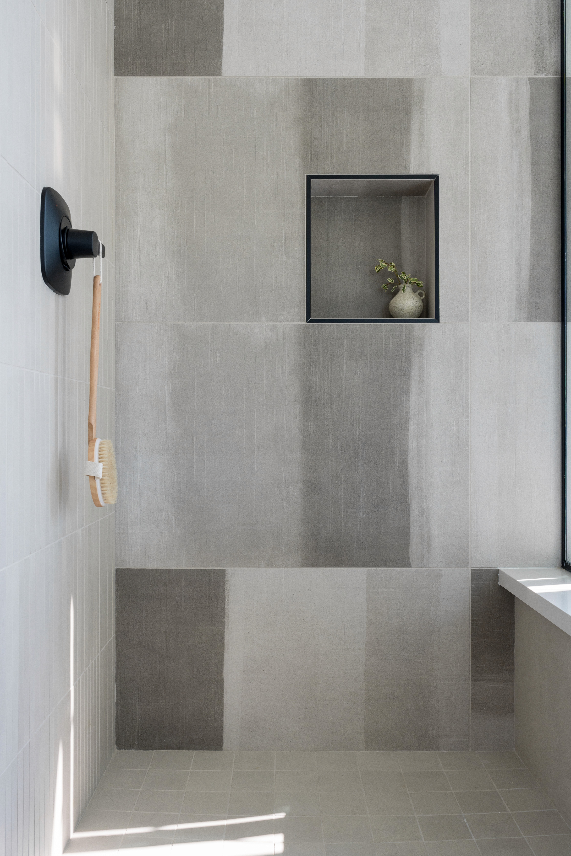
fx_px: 785
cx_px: 286
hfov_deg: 40.0
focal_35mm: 33
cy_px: 428
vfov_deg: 57.2
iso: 400
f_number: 9
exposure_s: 1/10
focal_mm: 33
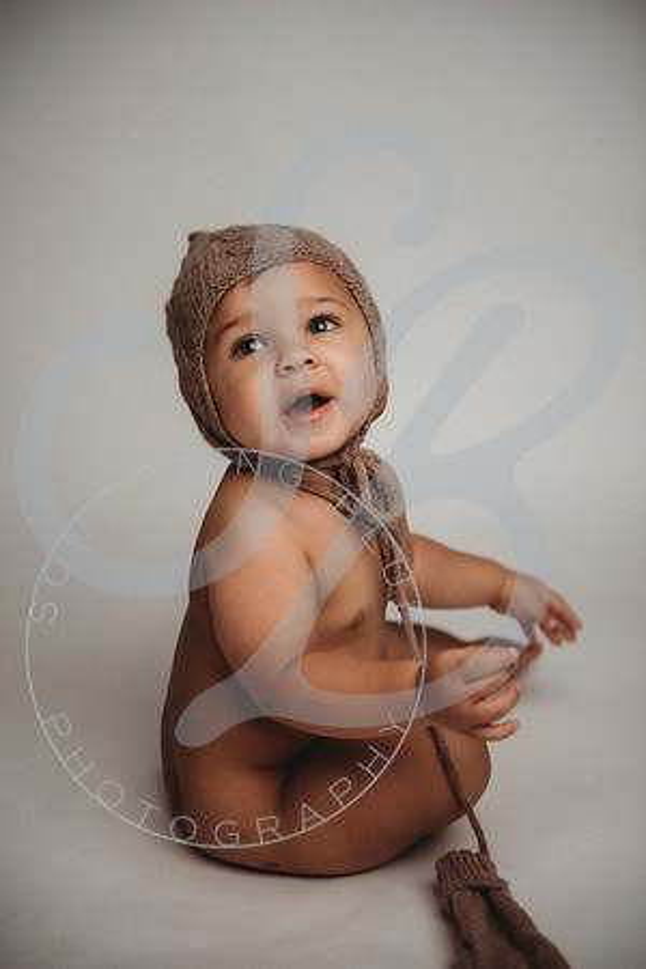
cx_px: 323
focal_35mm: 60
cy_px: 484
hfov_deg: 22.6
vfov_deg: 33.4
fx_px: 1615
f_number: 2.8
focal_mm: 60
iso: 100
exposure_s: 1/125
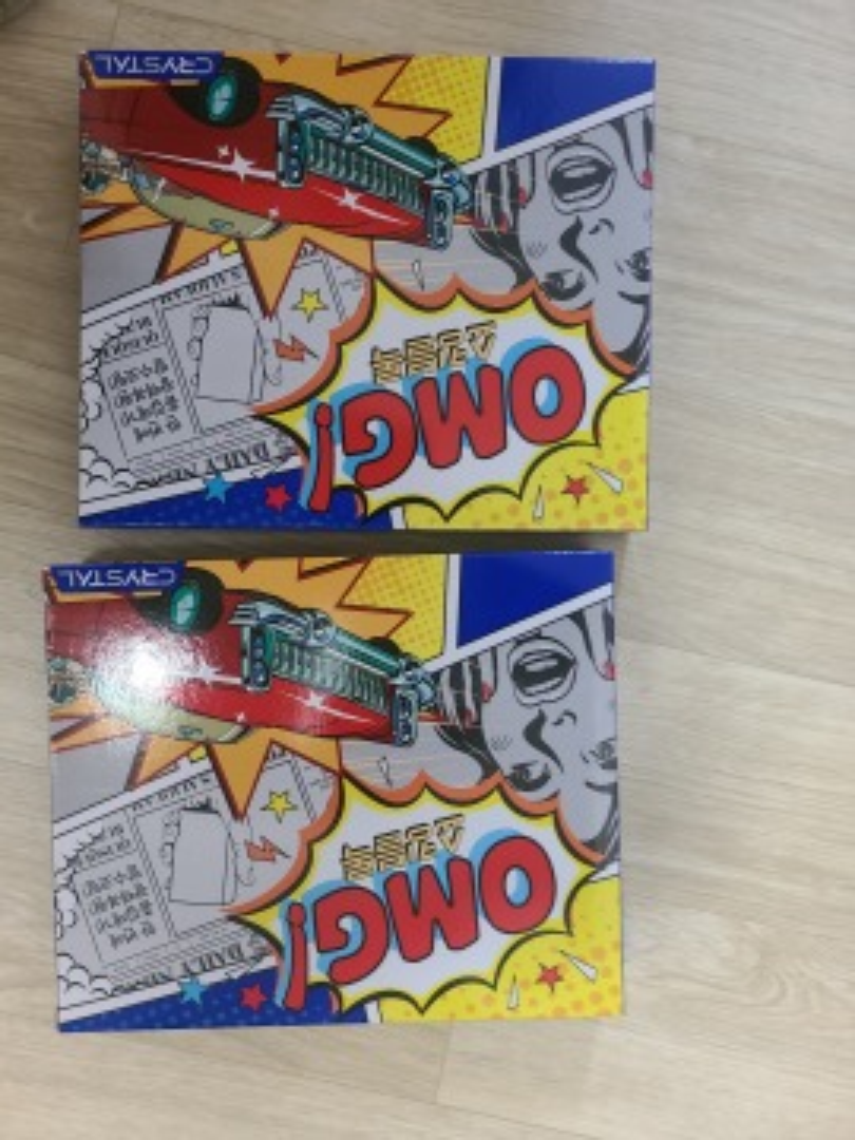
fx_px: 856
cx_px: 428
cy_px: 570
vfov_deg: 67.3
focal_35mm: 26
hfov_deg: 53.1
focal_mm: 5.4
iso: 500
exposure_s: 1/40
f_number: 1.8
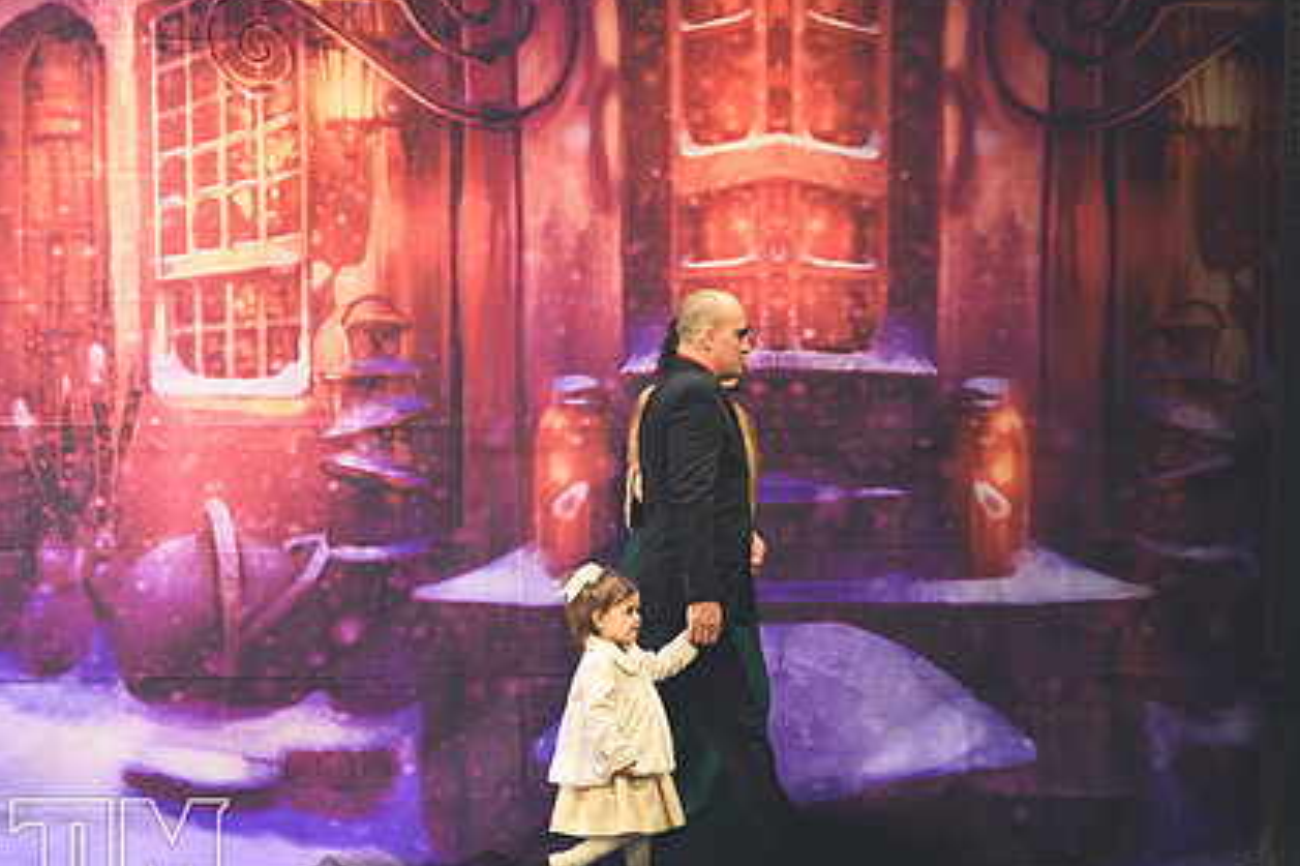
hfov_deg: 7.4
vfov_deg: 5.0
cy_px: 507
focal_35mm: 277
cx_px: 794
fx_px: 9998
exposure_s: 1/400
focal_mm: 200
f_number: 2.8
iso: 1250
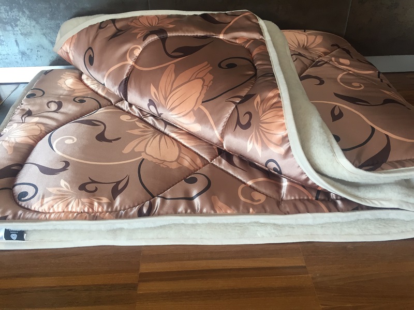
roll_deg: +1.6
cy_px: 155
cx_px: 207
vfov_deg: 48.2
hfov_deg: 61.7
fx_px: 347
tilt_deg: -35.8
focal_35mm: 29
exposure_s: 1/33
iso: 80
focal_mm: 4.15
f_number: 2.2
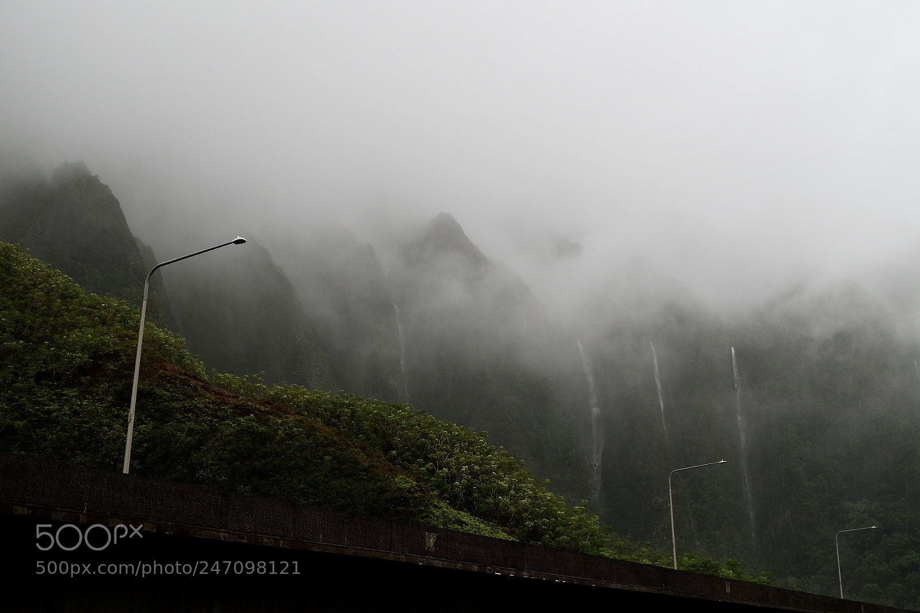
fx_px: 1124
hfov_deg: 44.5
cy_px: 306
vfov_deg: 30.5
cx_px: 460
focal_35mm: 44
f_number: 7.1
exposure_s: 1/150
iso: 200
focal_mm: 29.5
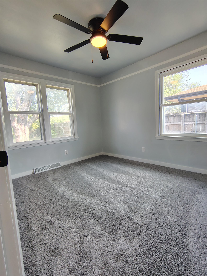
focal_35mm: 16
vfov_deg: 94.5
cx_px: 104
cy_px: 138
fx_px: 128
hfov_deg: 78.1
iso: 240
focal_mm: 2.13
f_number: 2.2
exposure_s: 1/50
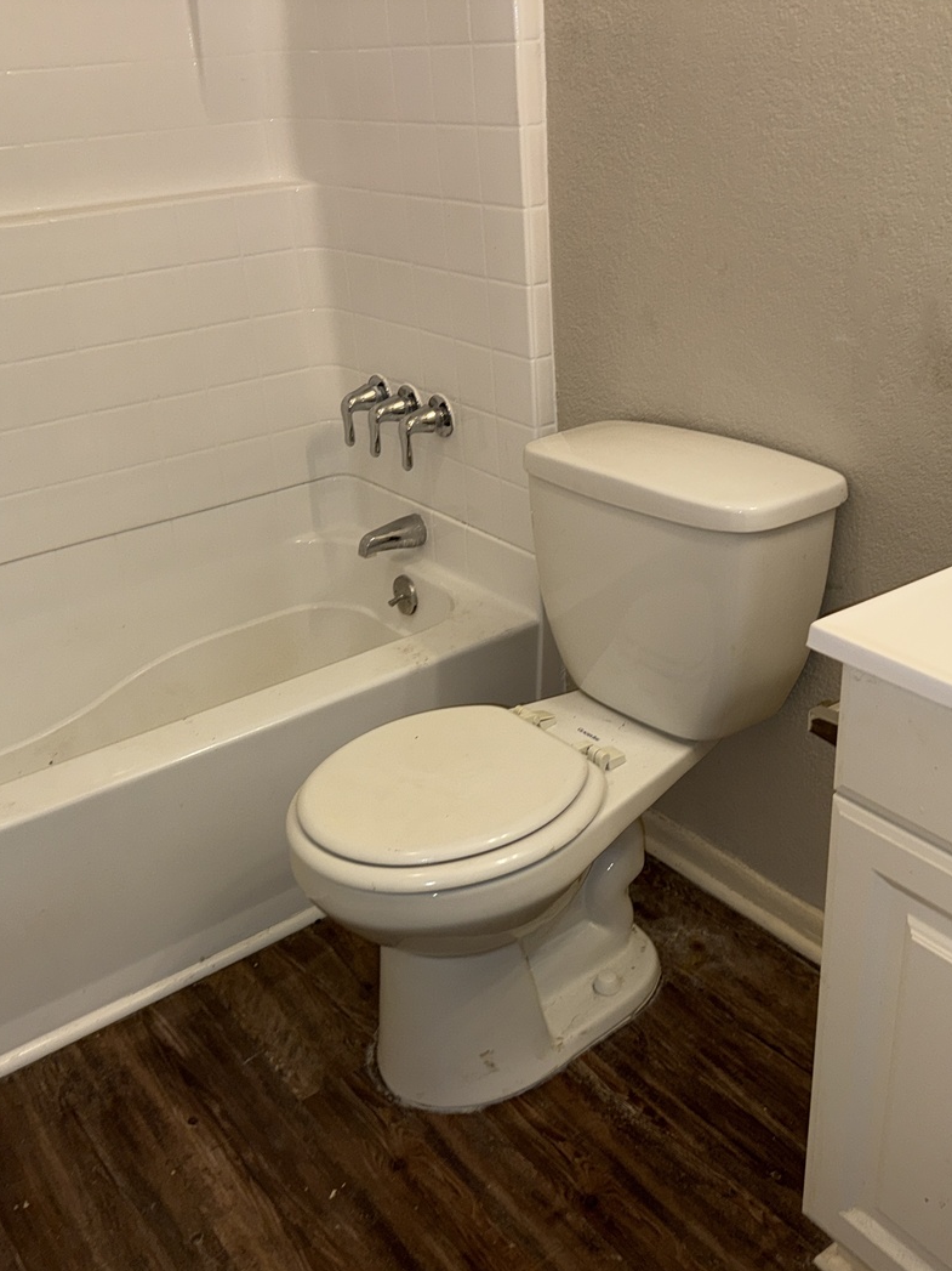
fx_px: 1210
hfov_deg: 42.9
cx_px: 490
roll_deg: +4.0
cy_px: 652
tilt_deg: -24.3
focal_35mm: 33
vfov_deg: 55.4
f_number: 1.78
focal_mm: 6.76
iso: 50
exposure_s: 1/121
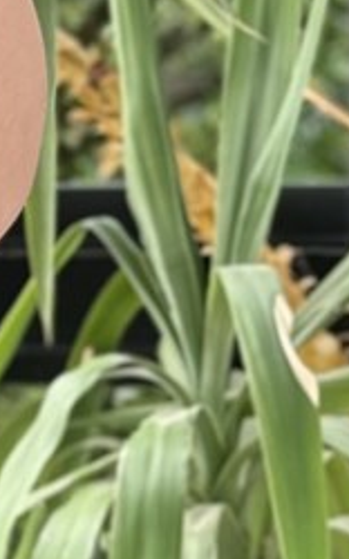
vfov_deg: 7.7
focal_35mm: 271
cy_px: 281
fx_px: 4129
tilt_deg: -20.1
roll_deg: +1.9
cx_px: -454
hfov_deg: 4.7
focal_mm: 6.76
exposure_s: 1/171
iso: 64
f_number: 1.78
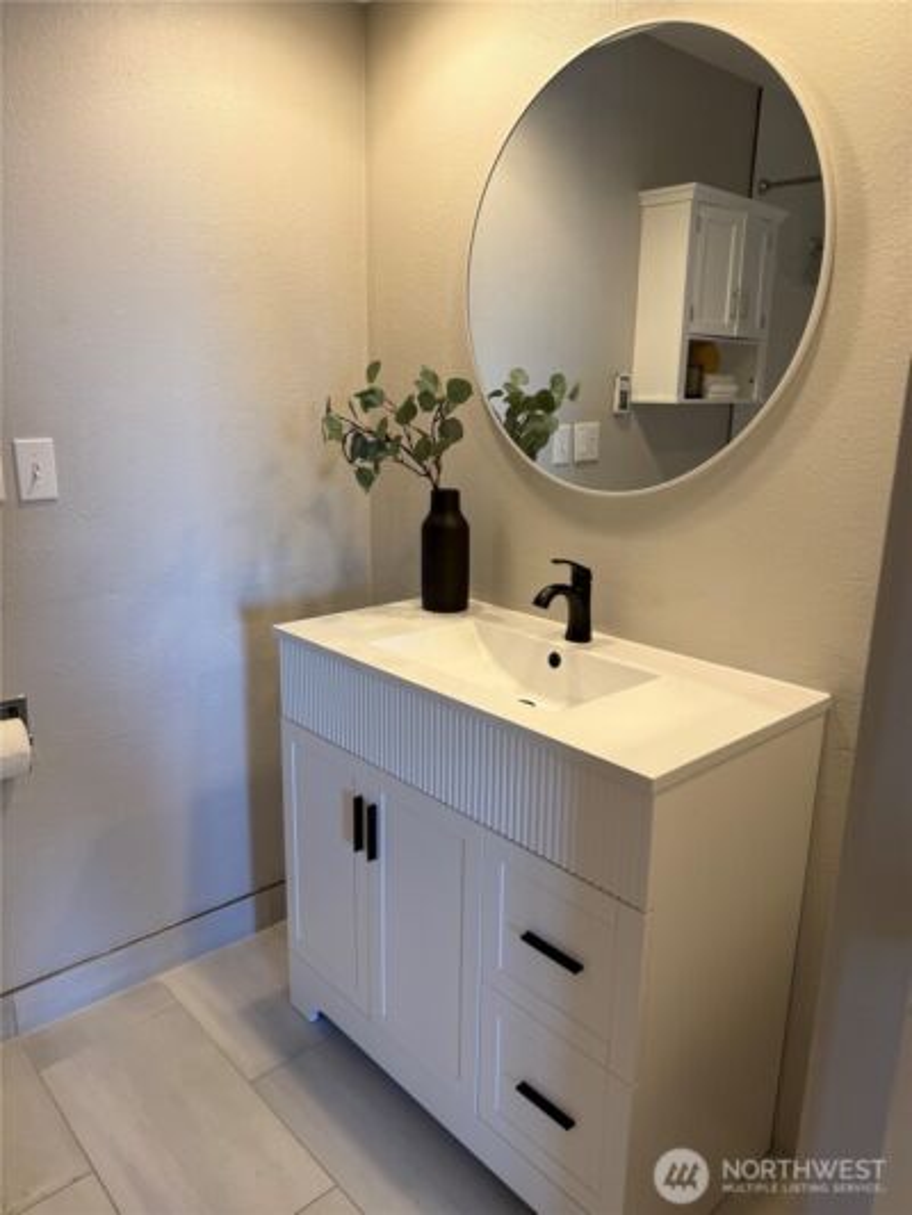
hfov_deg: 56.8
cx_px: 456
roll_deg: -0.9
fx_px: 843
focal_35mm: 24
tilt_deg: -14.1
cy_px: 608
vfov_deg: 71.6
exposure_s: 1/60
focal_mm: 6.76
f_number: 1.78
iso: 125
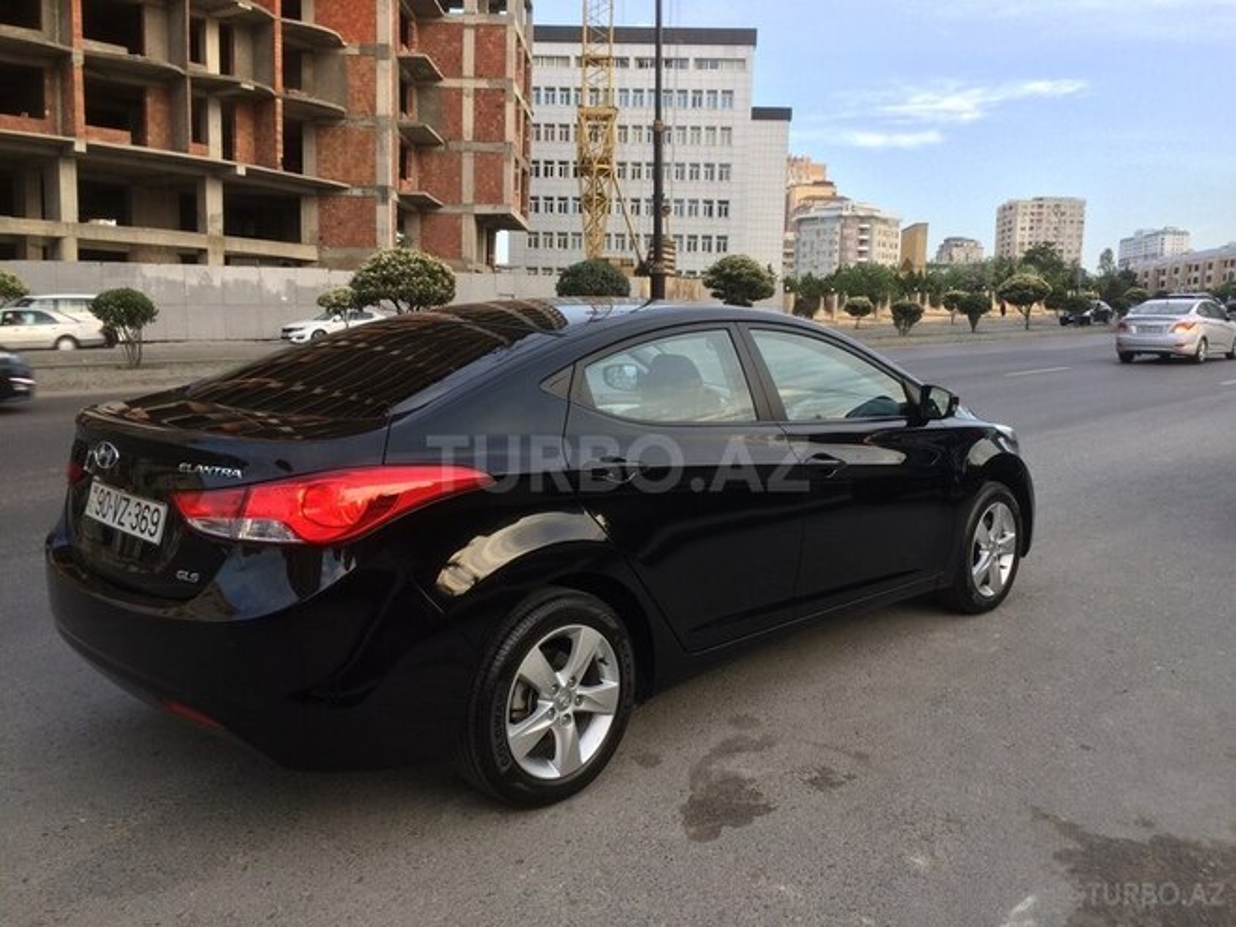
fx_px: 1035
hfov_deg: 61.7
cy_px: 464
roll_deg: -0.9
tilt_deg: -7.6
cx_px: 618
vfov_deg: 48.2
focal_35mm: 29
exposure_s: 1/123
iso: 32
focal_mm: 4.15
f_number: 2.2
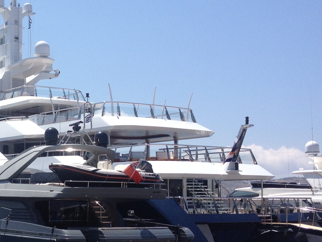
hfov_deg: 24.7
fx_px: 716
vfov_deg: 19.1
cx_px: 39
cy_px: 148
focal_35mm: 77
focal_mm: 4.28
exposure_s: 1/2404
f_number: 2.4
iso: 50
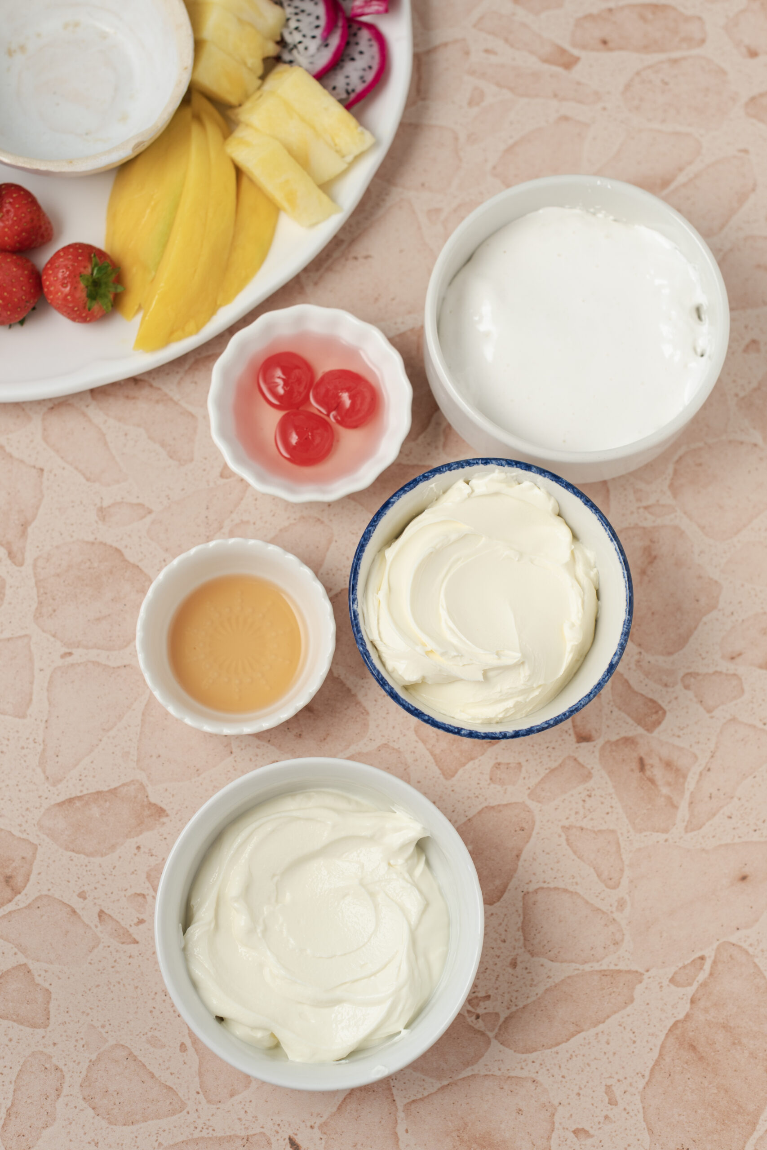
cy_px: 575
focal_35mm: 50
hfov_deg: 27.0
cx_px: 384
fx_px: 1598
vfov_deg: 39.6
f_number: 4.5
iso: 250
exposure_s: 1/80
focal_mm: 50
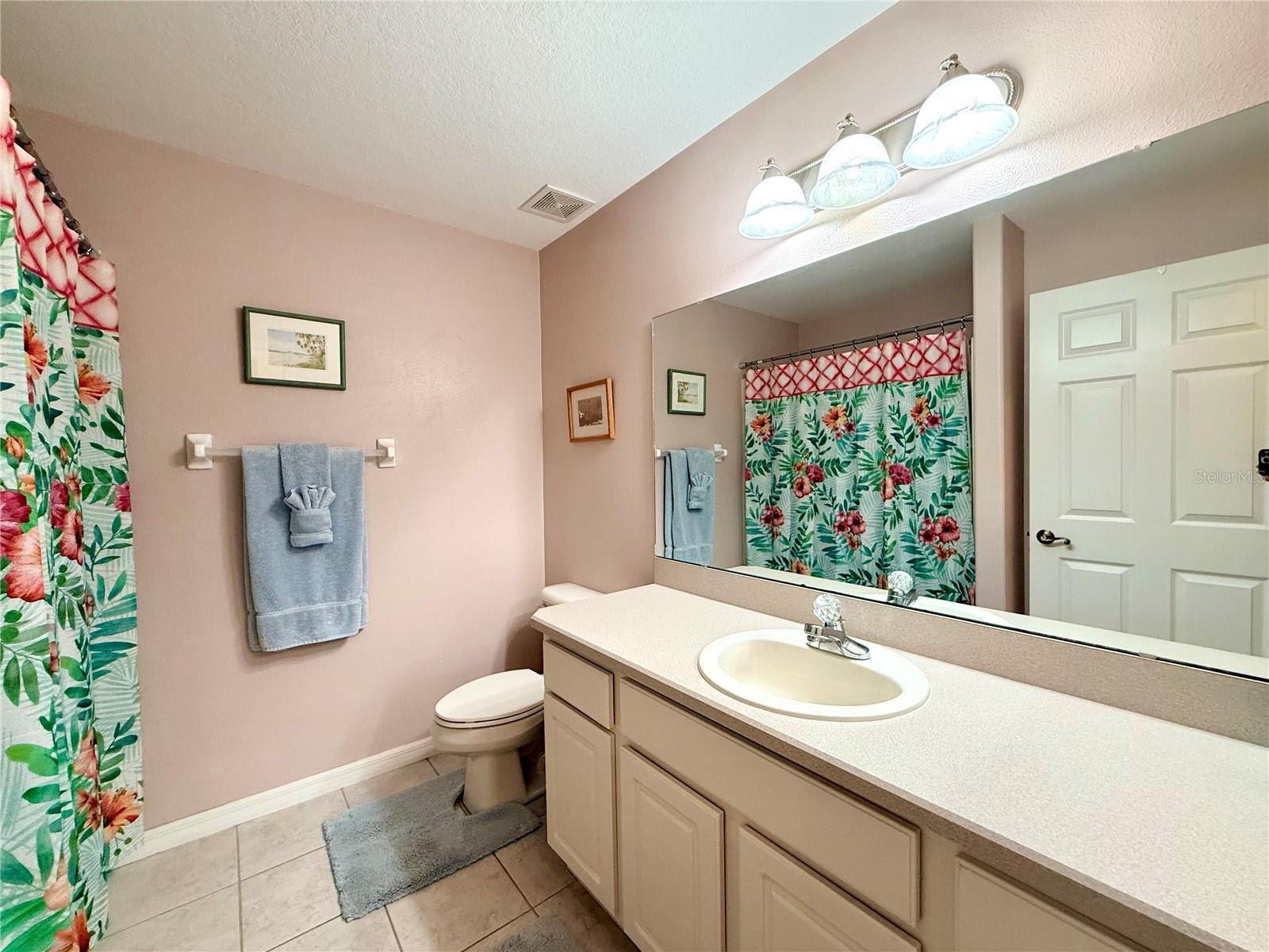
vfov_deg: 85.7
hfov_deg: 102.1
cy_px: 476
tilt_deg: -0.7
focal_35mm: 14
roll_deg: +0.6
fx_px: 513
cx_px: 634
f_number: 2.2
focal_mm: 2.22
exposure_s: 1/120
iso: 250
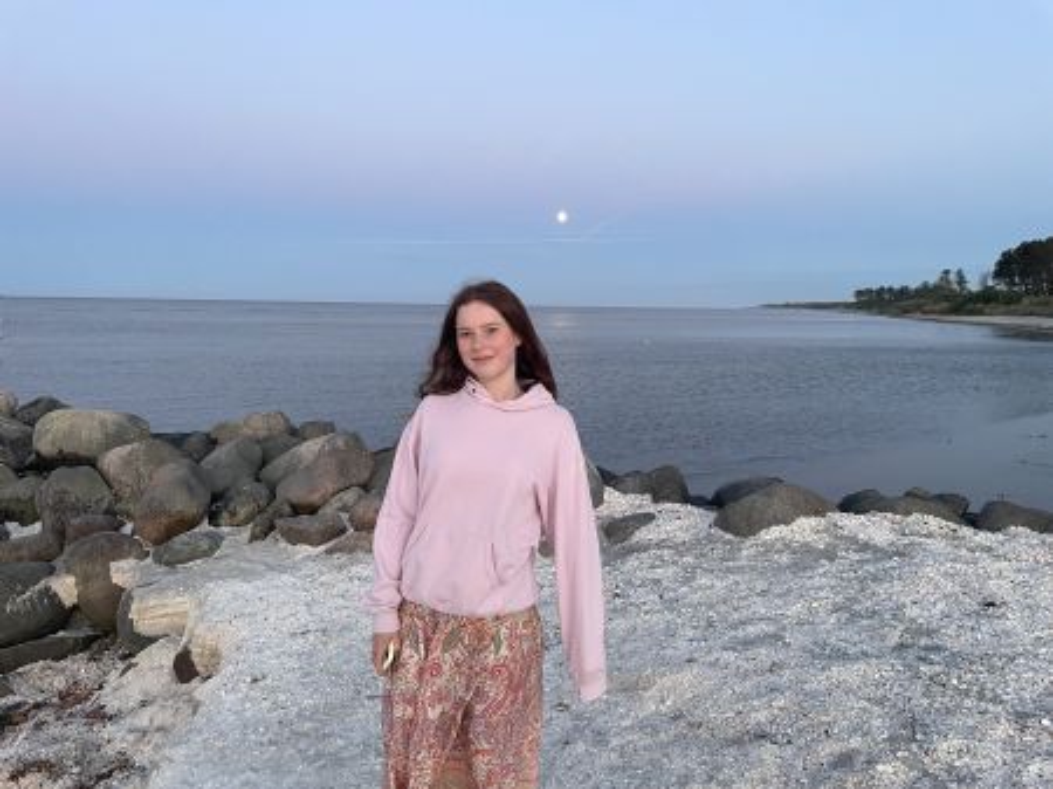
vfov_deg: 53.0
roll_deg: -0.8
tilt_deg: -5.8
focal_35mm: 26
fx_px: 790
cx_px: 526
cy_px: 394
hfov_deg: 67.3
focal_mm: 4.2
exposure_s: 1/64
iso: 125
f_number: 1.6
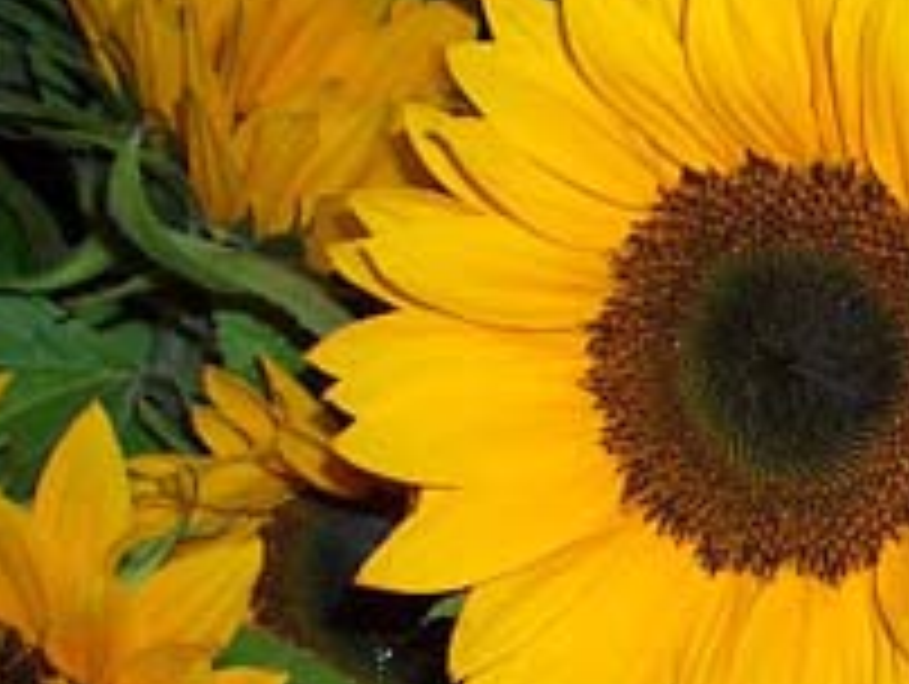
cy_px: 580
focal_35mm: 78
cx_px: 828
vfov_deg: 18.7
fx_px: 2051
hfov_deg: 24.2
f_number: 4.3
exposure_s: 1/60
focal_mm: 5.8
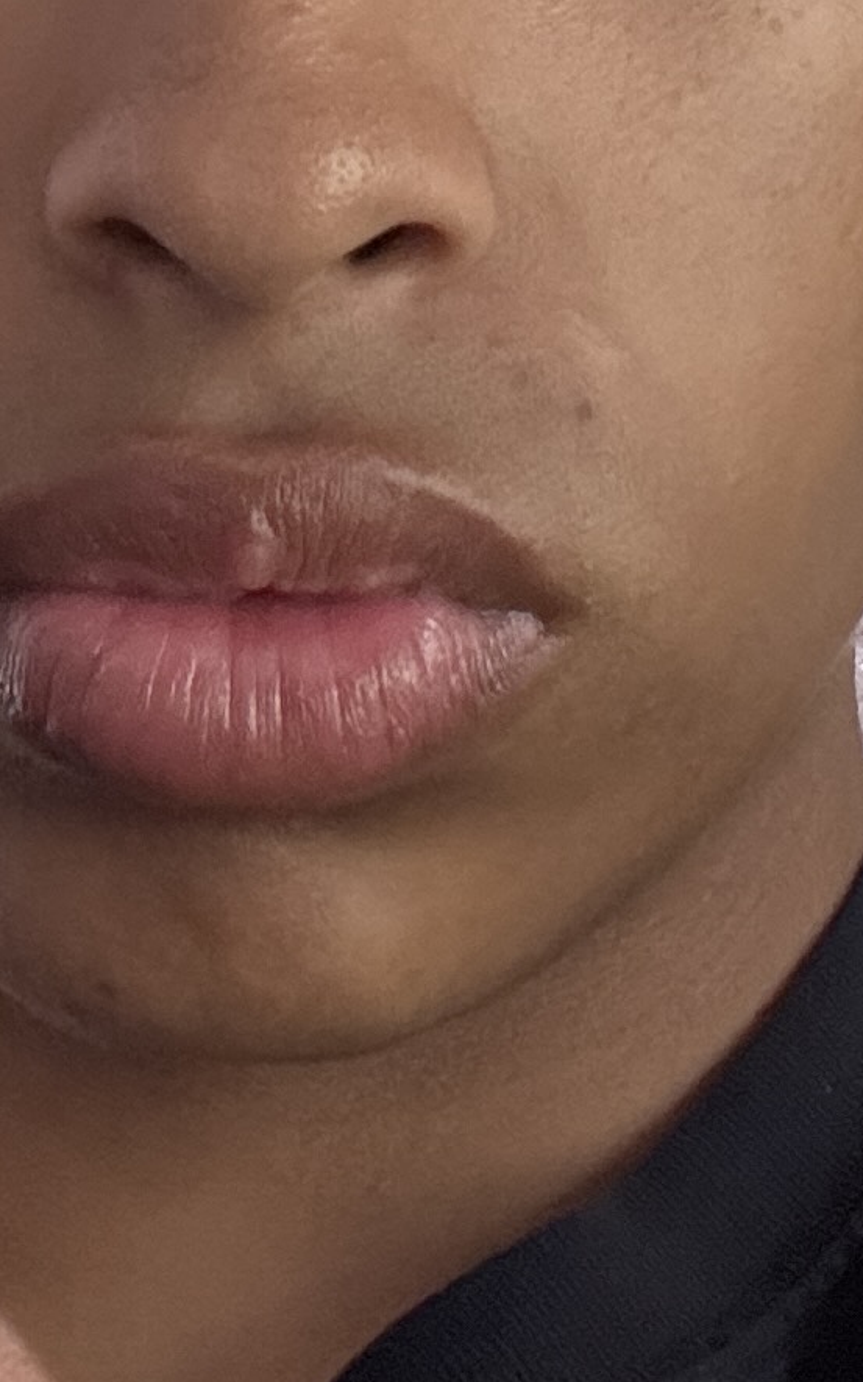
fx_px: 4178
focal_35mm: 111
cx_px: 272
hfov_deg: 11.8
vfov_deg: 17.9
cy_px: -240
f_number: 1.9
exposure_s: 1/30
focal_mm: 2.69
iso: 400
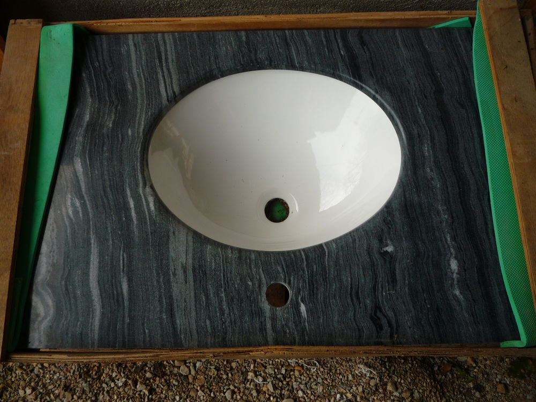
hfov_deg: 60.0
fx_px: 465
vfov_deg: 46.8
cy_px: 201
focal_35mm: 30
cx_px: 268
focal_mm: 5.2
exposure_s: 1/100
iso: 100
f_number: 4
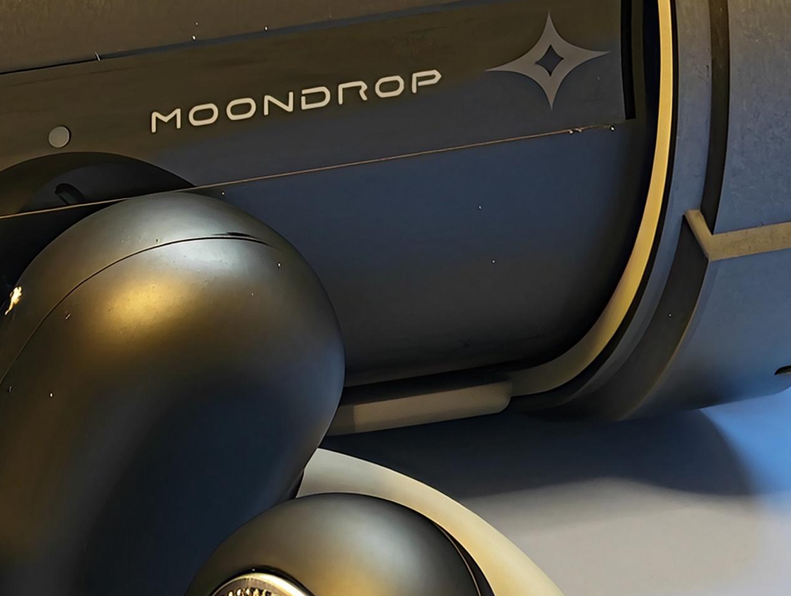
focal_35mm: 747
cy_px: 95
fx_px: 17096
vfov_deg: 2.0
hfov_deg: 2.6
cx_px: -270
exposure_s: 1/25
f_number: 2.6
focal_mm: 22.48
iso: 1250
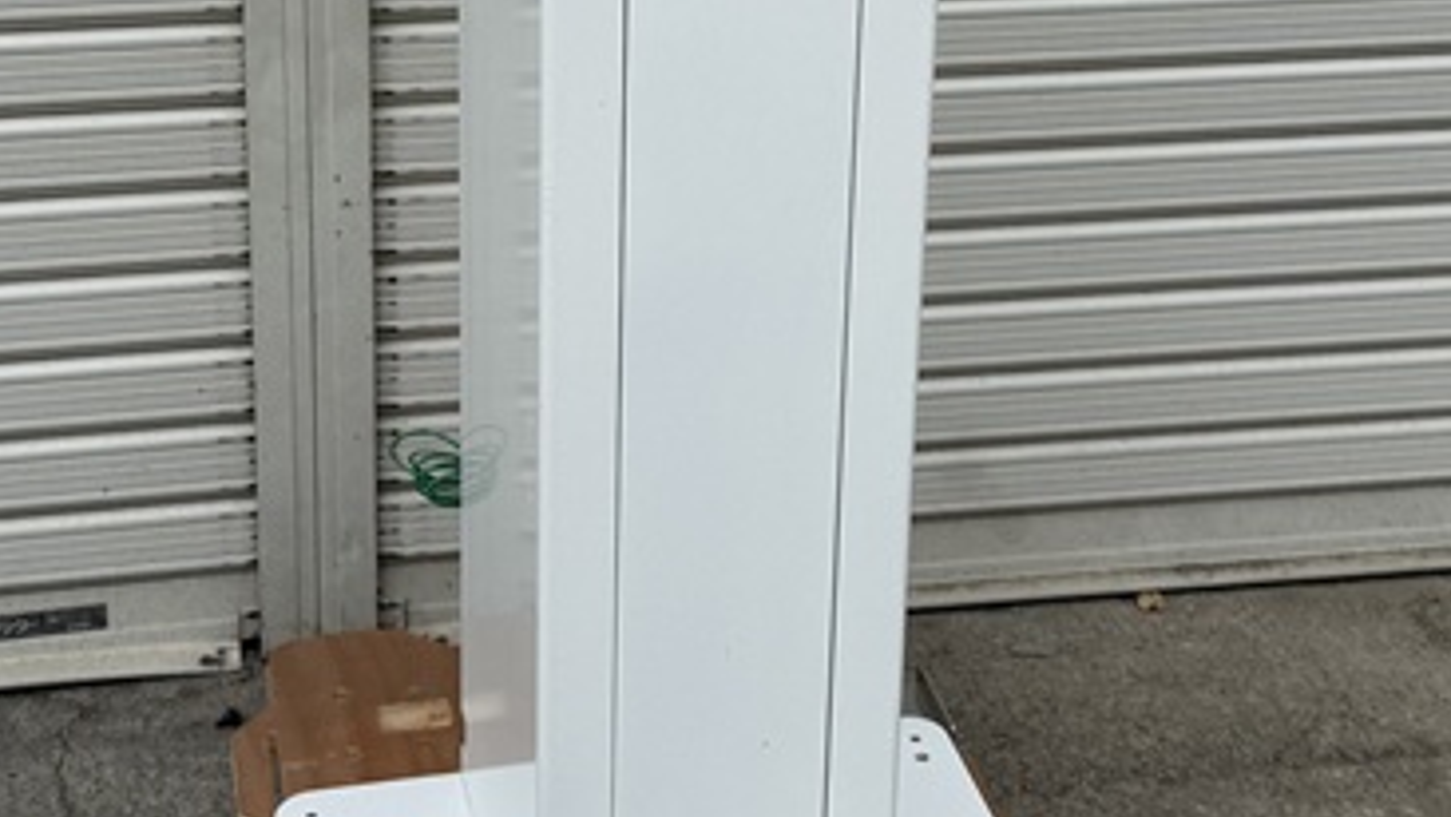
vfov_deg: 16.9
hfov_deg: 30.1
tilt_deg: -18.4
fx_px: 2694
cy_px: -6
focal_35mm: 70
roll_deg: -1.5
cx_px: 702
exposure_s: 1/4673
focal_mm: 6.76
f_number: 1.78
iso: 80
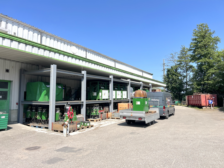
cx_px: 112
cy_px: 84
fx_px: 168
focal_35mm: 26
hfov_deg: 67.3
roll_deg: +0.4
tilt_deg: +4.8
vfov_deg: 53.1
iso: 50
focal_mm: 5.7
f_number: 1.5
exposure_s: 1/4274
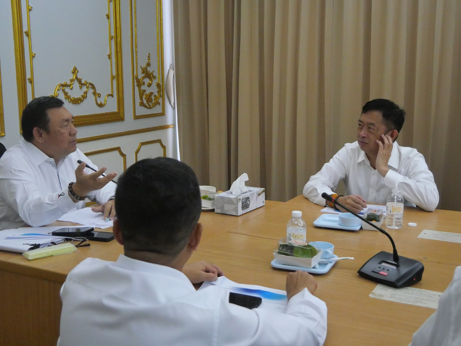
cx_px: 223
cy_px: 169
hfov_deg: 44.8
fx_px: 559
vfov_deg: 34.4
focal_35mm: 42
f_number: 4.5
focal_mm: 18
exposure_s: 1/125
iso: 3200
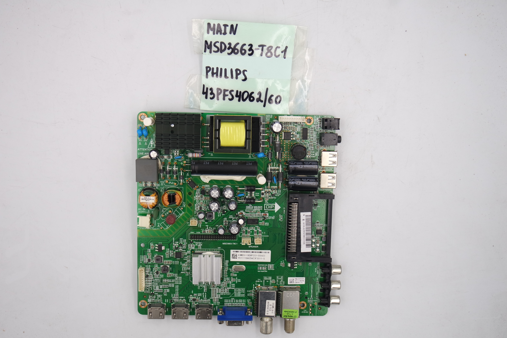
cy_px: 169
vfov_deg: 33.4
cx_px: 254
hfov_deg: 48.5
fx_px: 563
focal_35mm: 40
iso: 160
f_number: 5
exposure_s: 1/100
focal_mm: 15
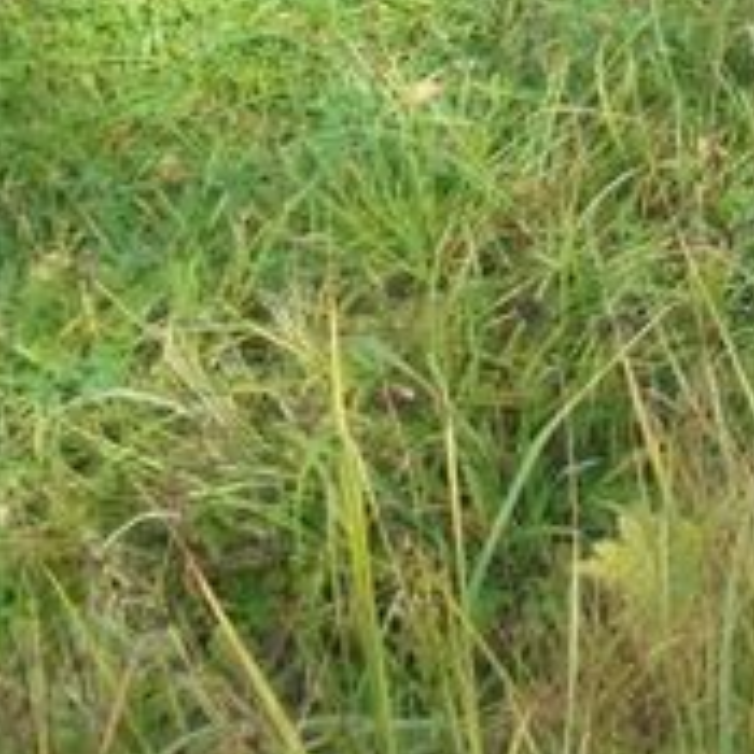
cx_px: 1685
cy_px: -319
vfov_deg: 15.5
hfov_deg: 13.3
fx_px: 2588
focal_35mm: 105
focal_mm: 4.6
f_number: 3.5
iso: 100
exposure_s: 1/320
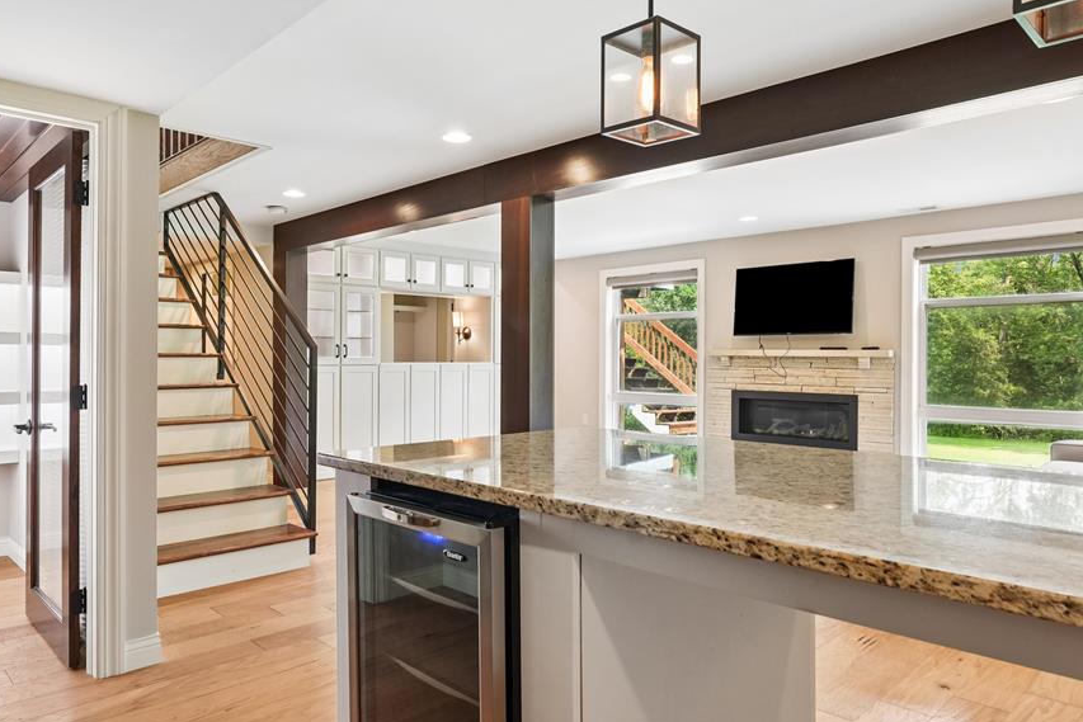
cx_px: 514
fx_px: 722
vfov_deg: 53.1
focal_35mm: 24
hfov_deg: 73.7
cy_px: 336
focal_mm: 16
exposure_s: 1/15
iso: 800
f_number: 9
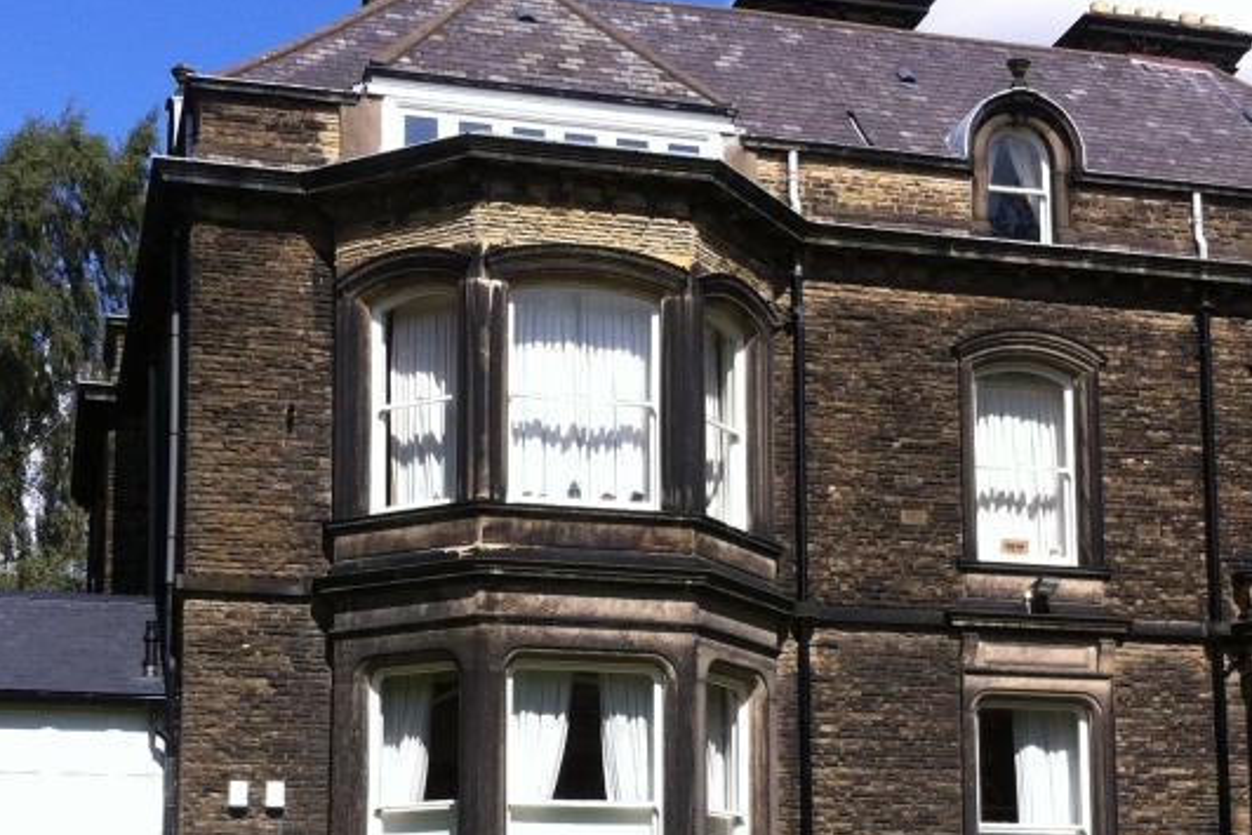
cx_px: 692
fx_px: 2435
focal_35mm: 70
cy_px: 707
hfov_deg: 28.8
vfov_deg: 19.2
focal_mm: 3.85
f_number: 2.8
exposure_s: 1/1077
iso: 80
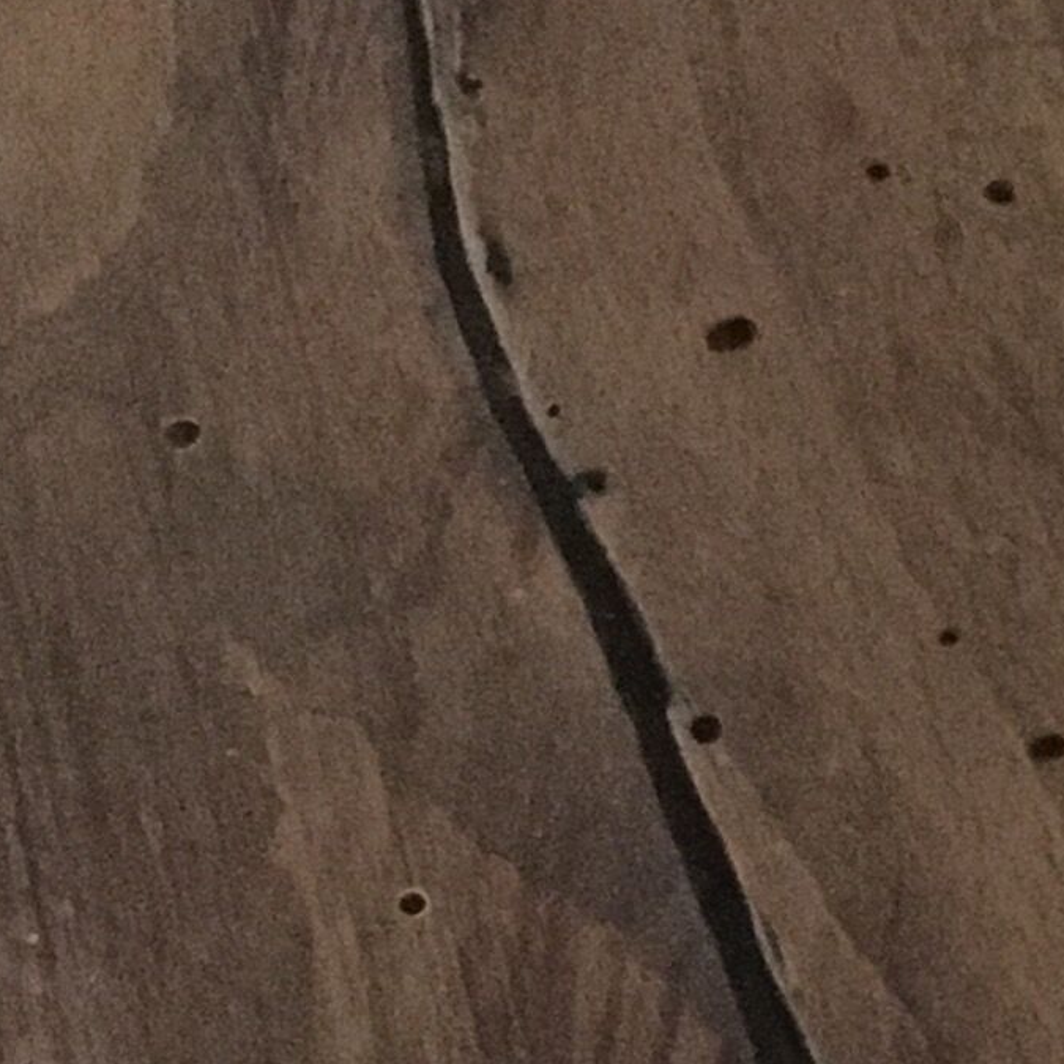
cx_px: 2046
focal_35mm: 153
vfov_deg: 11.4
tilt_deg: -59.7
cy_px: 662
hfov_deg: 10.6
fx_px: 5321
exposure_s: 1/17
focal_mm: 4.15
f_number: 2.2
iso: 1000
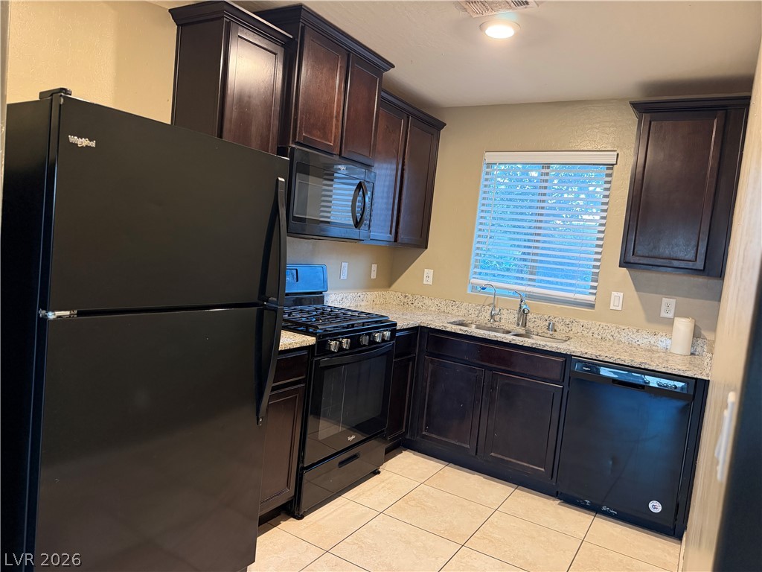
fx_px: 528
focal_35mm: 24
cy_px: 286
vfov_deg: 56.8
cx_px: 381
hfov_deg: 71.6
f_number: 1.78
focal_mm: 6.76
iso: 640
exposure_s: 1/60
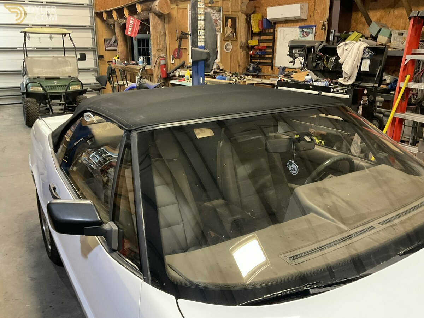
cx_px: 212
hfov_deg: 61.7
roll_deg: +0.2
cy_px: 159
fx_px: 355
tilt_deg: -17.3
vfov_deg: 48.2
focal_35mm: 29
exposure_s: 1/40
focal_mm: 3
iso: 200
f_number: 1.8
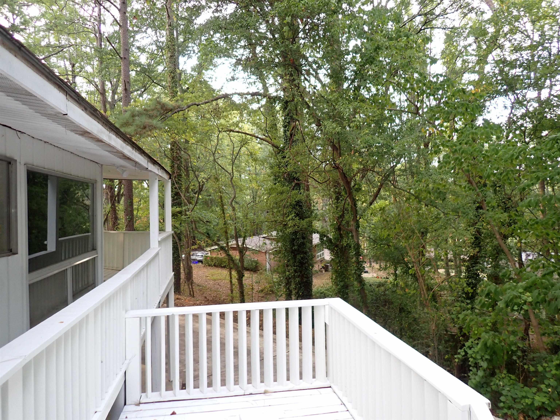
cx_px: 280
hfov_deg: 69.4
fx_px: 404
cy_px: 210
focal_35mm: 25
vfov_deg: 54.9
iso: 200
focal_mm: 4.5
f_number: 2
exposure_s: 1/100
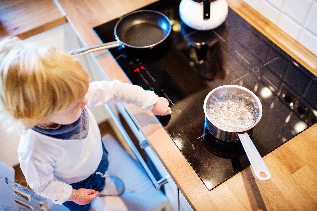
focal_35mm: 35
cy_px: 106
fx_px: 308
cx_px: 158
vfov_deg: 37.8
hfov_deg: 54.5
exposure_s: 1/400
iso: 1600
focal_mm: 35
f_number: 1.6
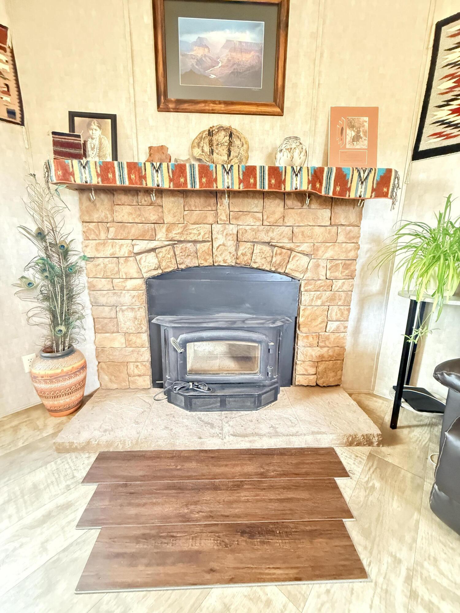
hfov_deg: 85.7
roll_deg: -1.3
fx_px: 248
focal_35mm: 14
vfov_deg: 102.1
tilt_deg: -12.5
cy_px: 306
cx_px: 230
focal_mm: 2.22
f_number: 2.2
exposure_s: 1/60
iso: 1000
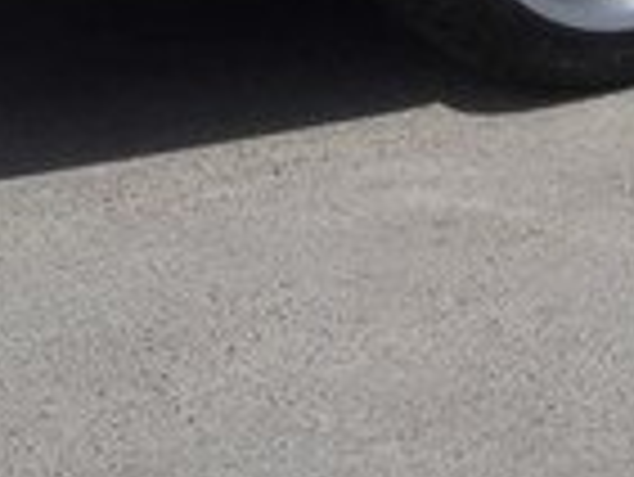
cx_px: 809
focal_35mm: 131
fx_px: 2401
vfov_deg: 10.8
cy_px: -322
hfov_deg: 14.4
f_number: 1.9
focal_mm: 3.7
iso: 40
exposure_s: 1/3236
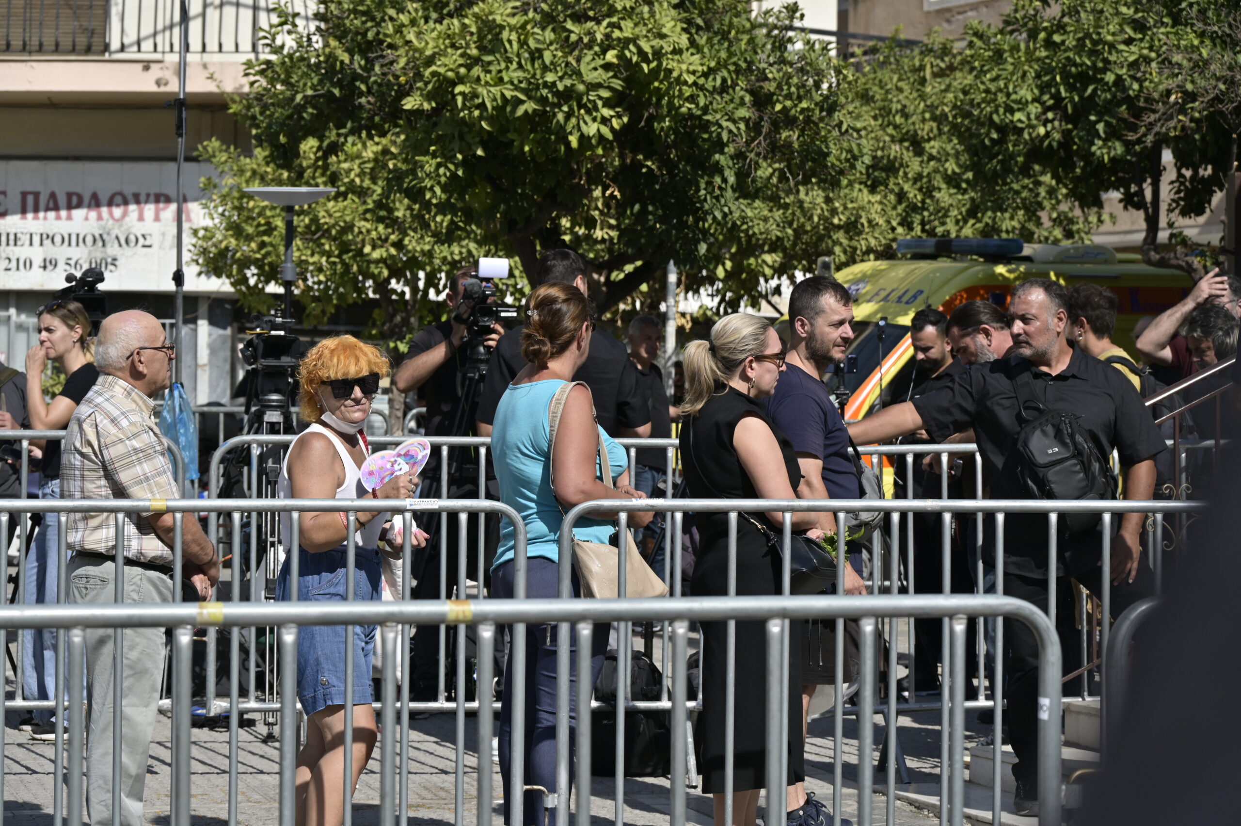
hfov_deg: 22.9
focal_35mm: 89
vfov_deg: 15.3
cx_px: 620
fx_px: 3066
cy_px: 413
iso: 125
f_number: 8
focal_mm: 89
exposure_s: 1/640
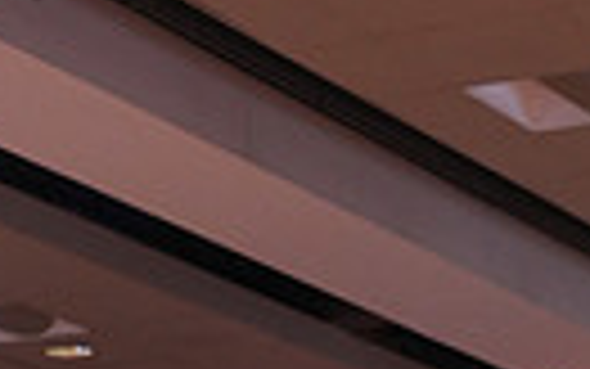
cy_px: 1233
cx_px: 336
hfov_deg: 9.3
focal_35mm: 225
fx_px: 3619
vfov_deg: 5.4
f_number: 4
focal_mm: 50
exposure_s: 1/400
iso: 1250
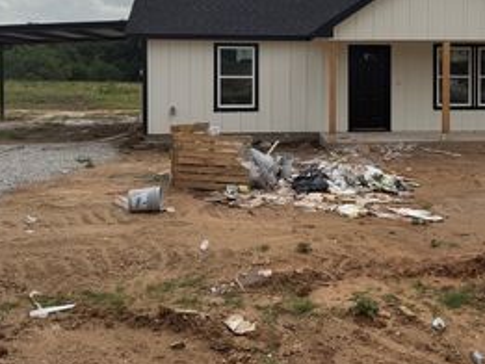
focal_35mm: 46
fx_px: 645
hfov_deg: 40.6
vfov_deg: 30.8
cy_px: 77
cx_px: 331
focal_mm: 6.76
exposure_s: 1/8130
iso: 80
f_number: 1.78
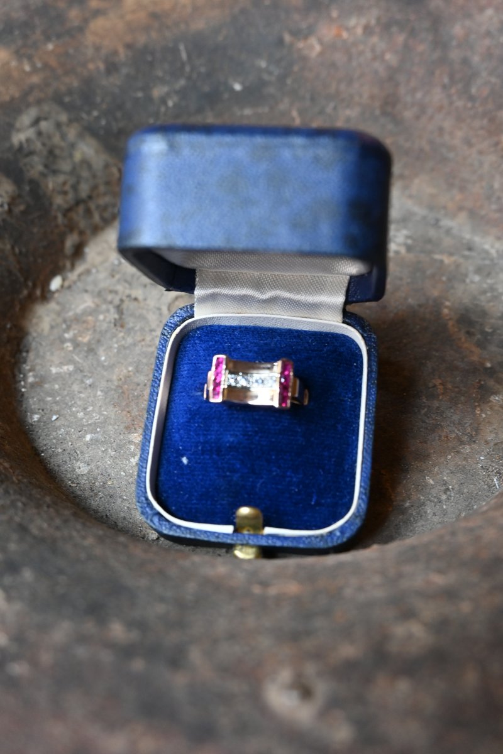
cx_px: 252
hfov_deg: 30.3
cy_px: 377
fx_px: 927
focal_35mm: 44
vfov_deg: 44.3
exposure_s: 1/50
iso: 900
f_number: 6.3
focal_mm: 29.5
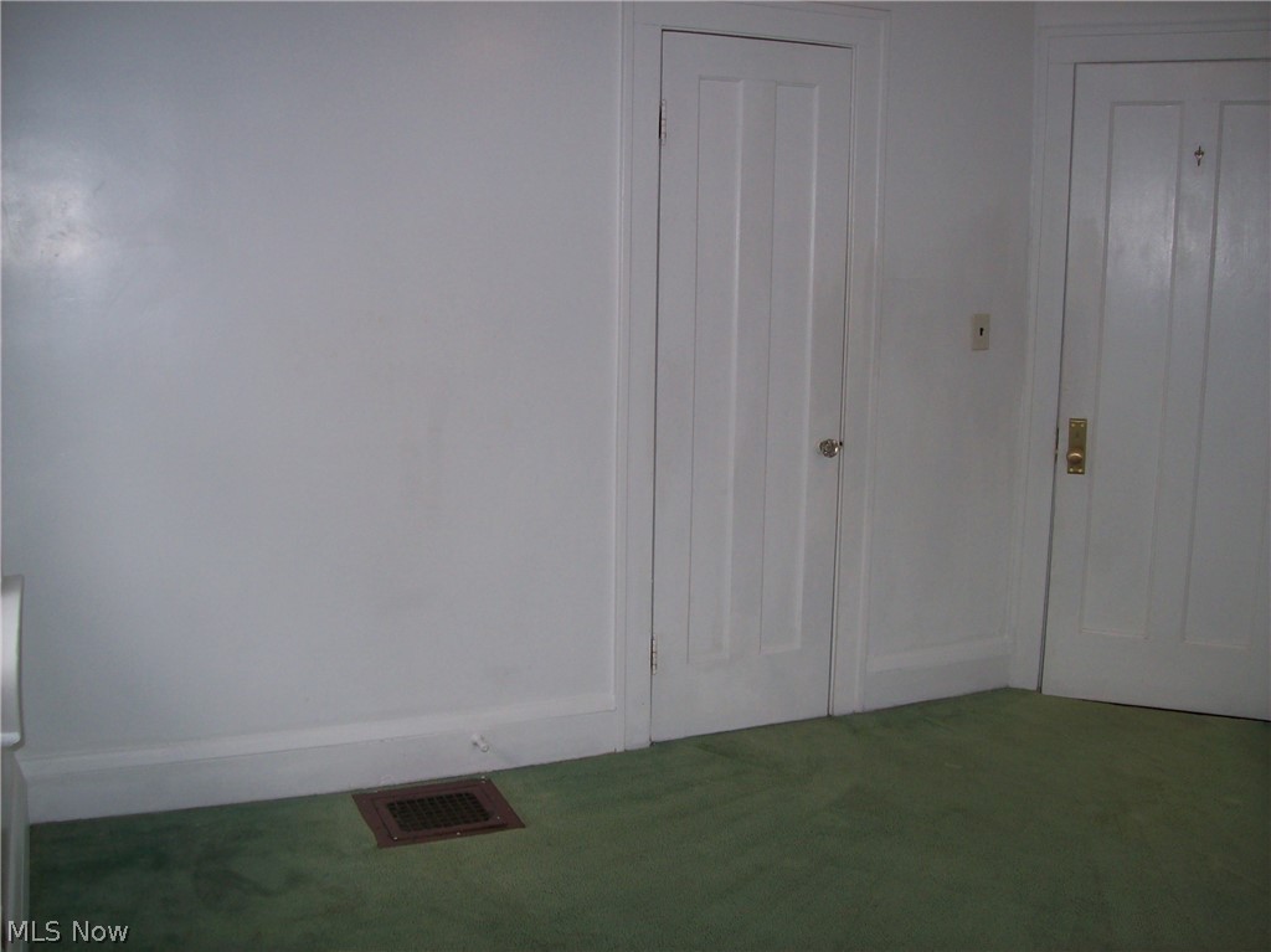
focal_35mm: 36
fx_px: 1321
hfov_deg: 51.4
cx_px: 636
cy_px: 476
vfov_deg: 39.6
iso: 80
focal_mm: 6
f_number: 2.7
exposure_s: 1/64
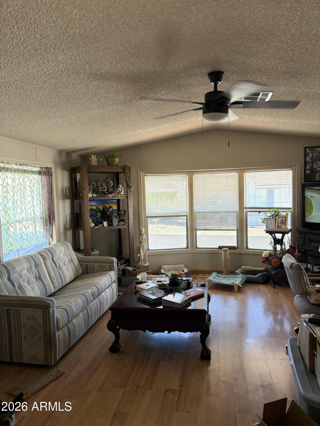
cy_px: 213
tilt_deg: -2.7
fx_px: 320
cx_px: 160
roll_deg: +1.7
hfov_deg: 53.1
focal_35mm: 26
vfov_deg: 67.3
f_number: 1.6
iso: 125
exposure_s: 1/99
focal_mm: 5.96
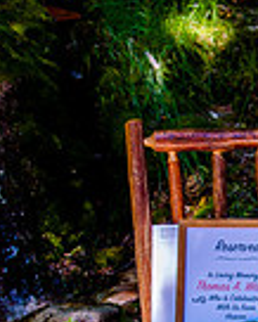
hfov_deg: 15.2
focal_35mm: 98
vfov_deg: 19.0
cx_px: 308
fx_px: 934
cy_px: 327
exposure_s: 1/500
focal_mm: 24
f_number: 4
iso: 250
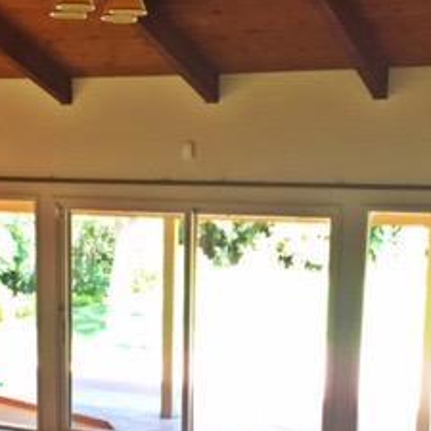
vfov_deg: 23.0
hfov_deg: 23.7
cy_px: 393
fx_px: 1028
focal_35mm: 73
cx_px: 192
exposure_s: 1/30
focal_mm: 4.15
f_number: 2.2
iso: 40
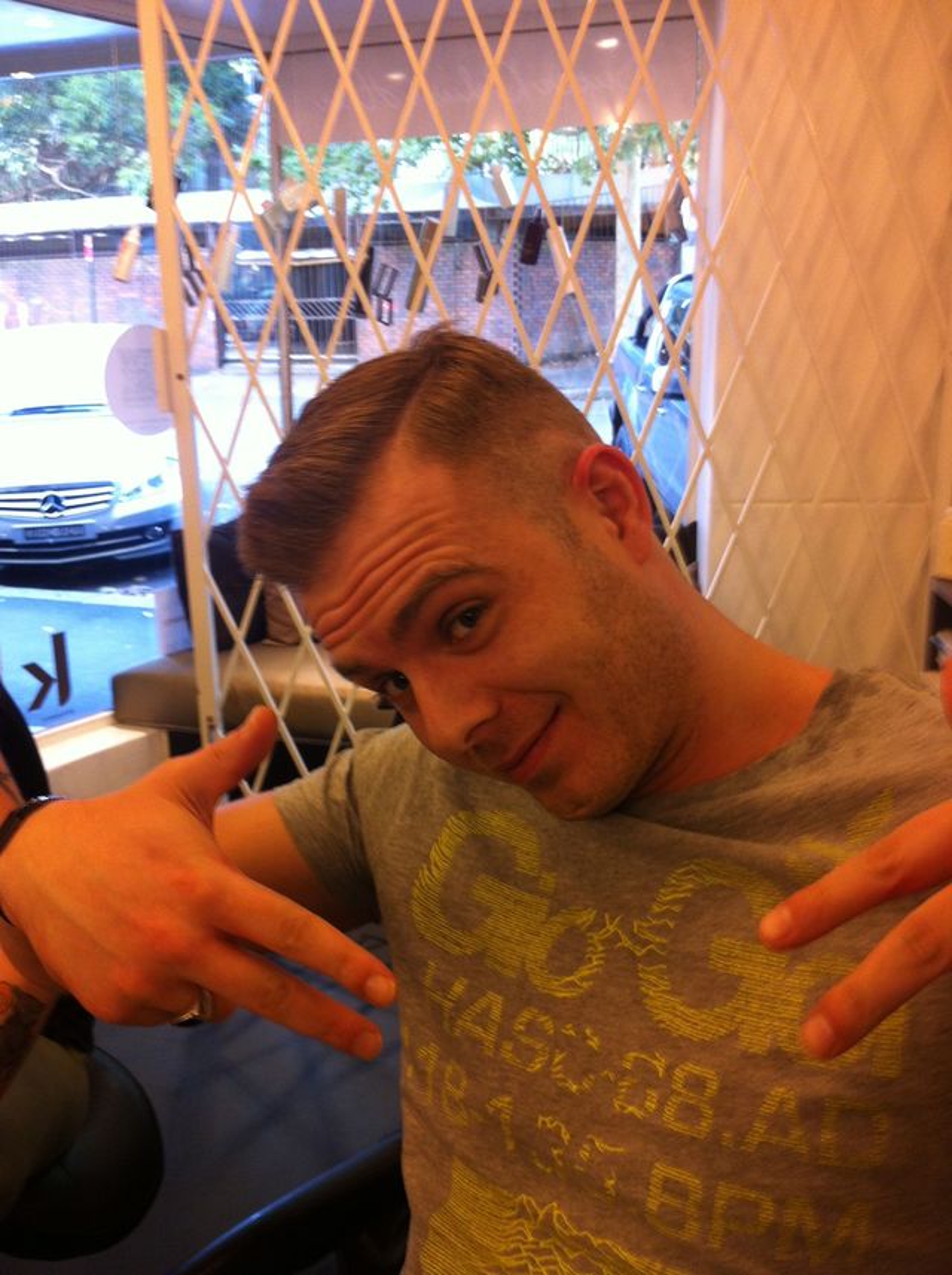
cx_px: 476
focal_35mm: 35
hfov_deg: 40.6
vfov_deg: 52.7
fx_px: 1287
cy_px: 638
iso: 100
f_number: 2.8
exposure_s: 1/15
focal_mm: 3.85
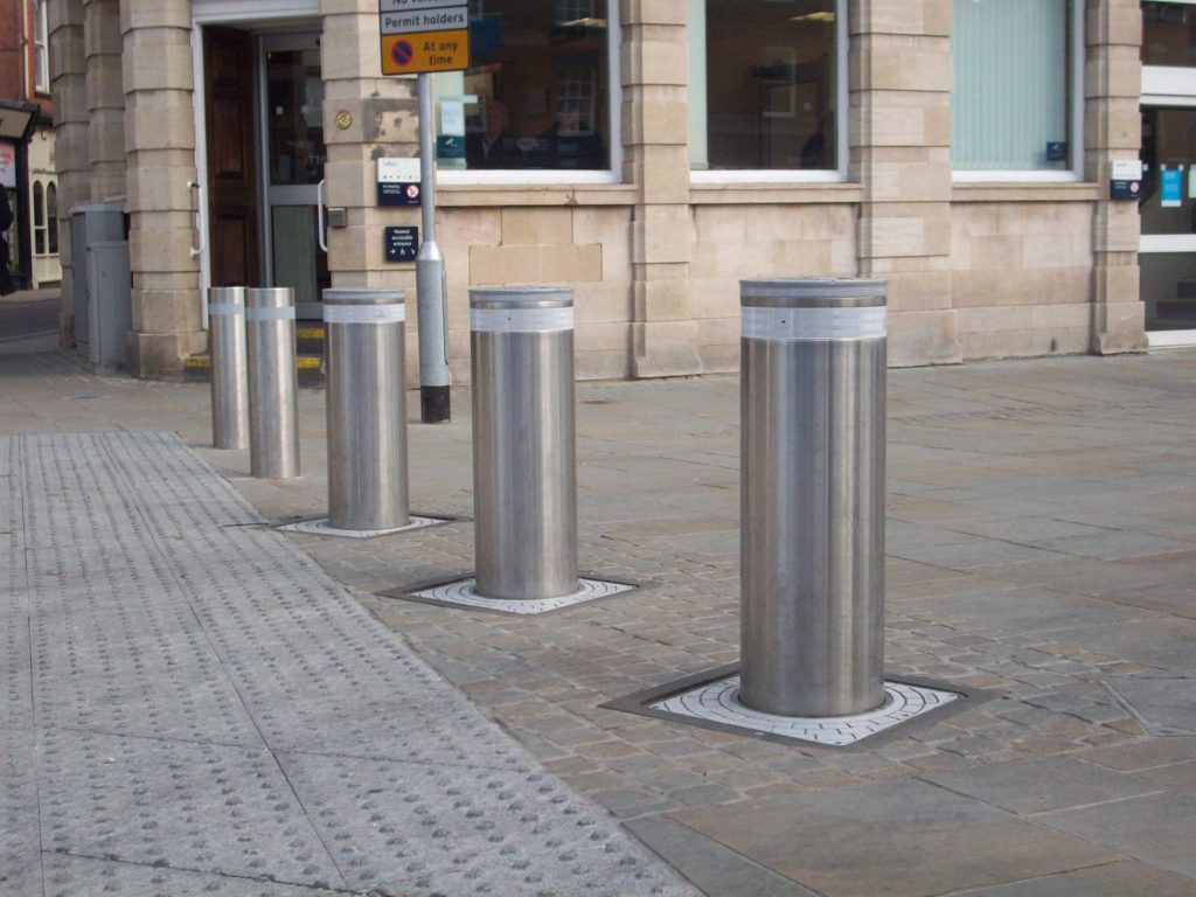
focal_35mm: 54
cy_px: 448
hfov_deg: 35.5
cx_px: 598
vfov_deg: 27.0
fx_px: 1866
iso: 80
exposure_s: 1/627
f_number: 3.4
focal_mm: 9
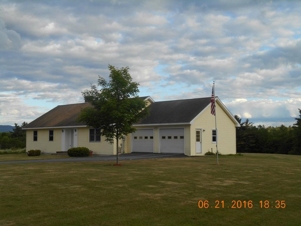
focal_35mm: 46
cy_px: 113
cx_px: 150
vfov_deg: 31.5
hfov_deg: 41.2
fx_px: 400
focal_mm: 8.3
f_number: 4
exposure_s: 1/320
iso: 80
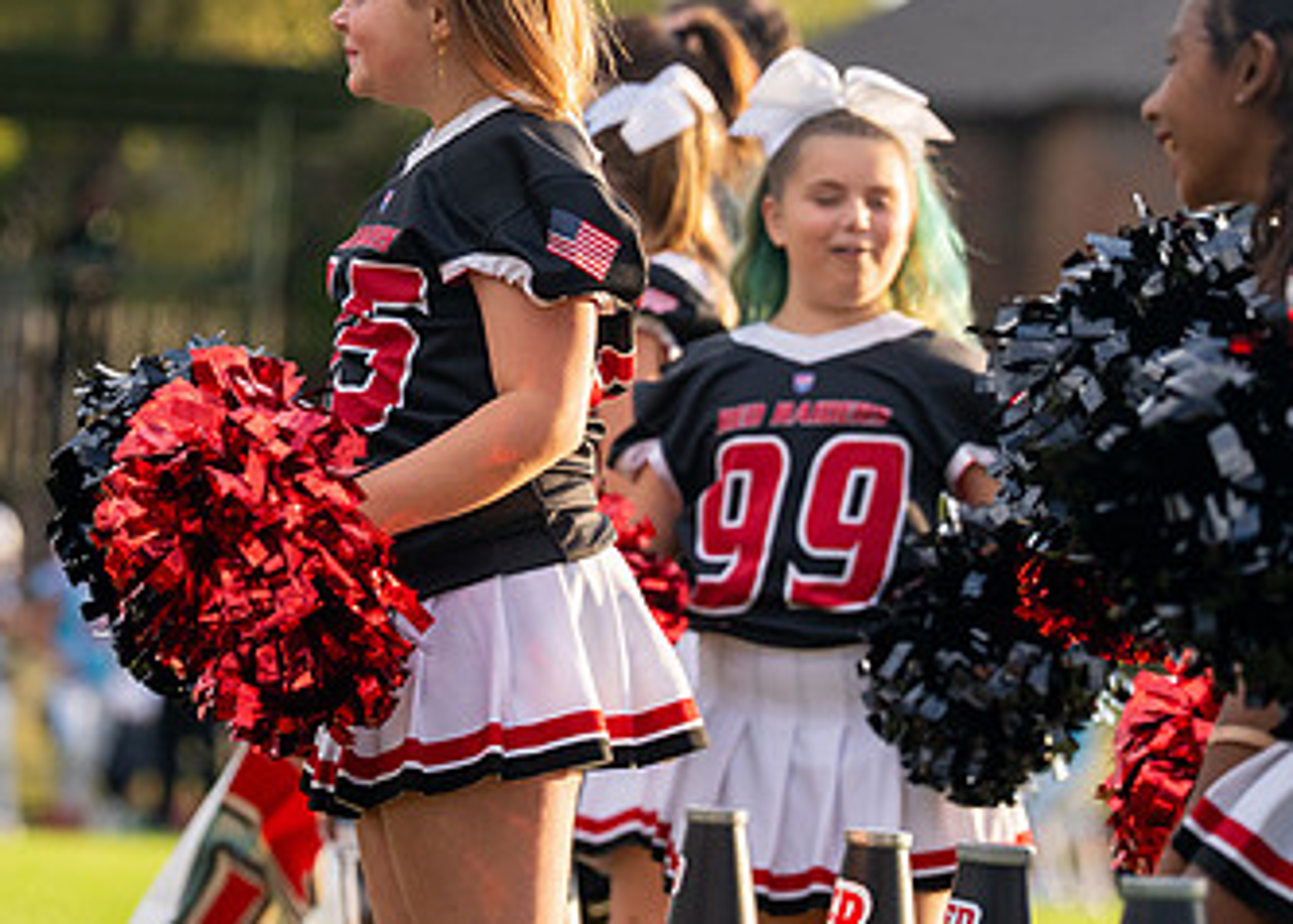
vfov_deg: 4.7
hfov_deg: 6.6
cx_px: 305
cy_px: 280
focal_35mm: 307
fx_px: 11276
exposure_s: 1/1000
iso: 400
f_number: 4
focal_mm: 165
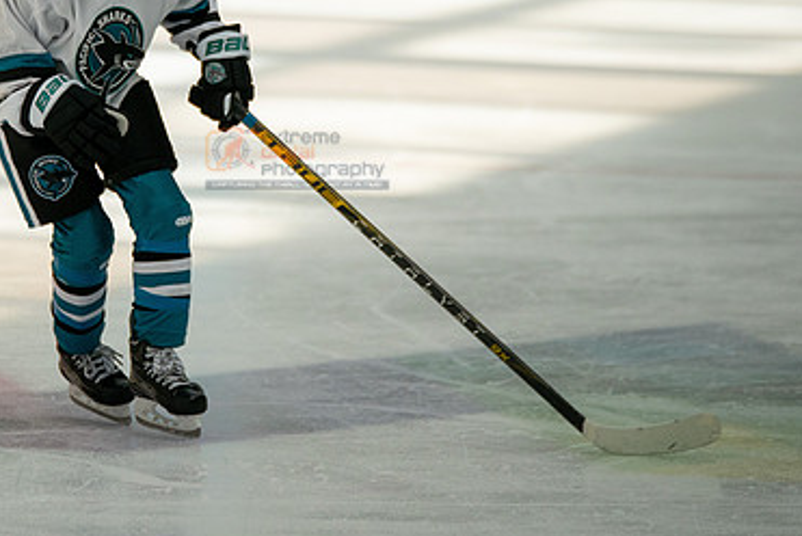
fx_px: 10568
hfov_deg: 4.3
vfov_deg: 2.9
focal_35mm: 474
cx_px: 191
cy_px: 124
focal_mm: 247
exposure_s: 1/6400
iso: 1600
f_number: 3.2
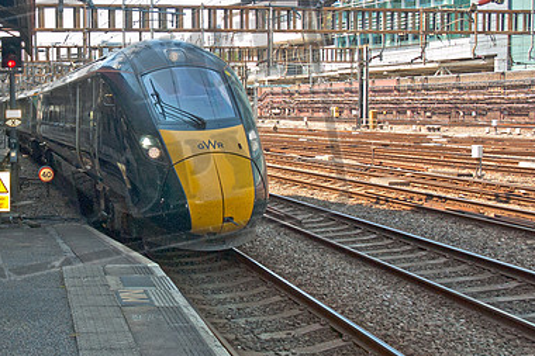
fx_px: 817
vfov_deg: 24.5
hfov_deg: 35.6
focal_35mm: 55
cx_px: 146
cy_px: 118
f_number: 5
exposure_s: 1/500
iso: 400
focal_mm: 24
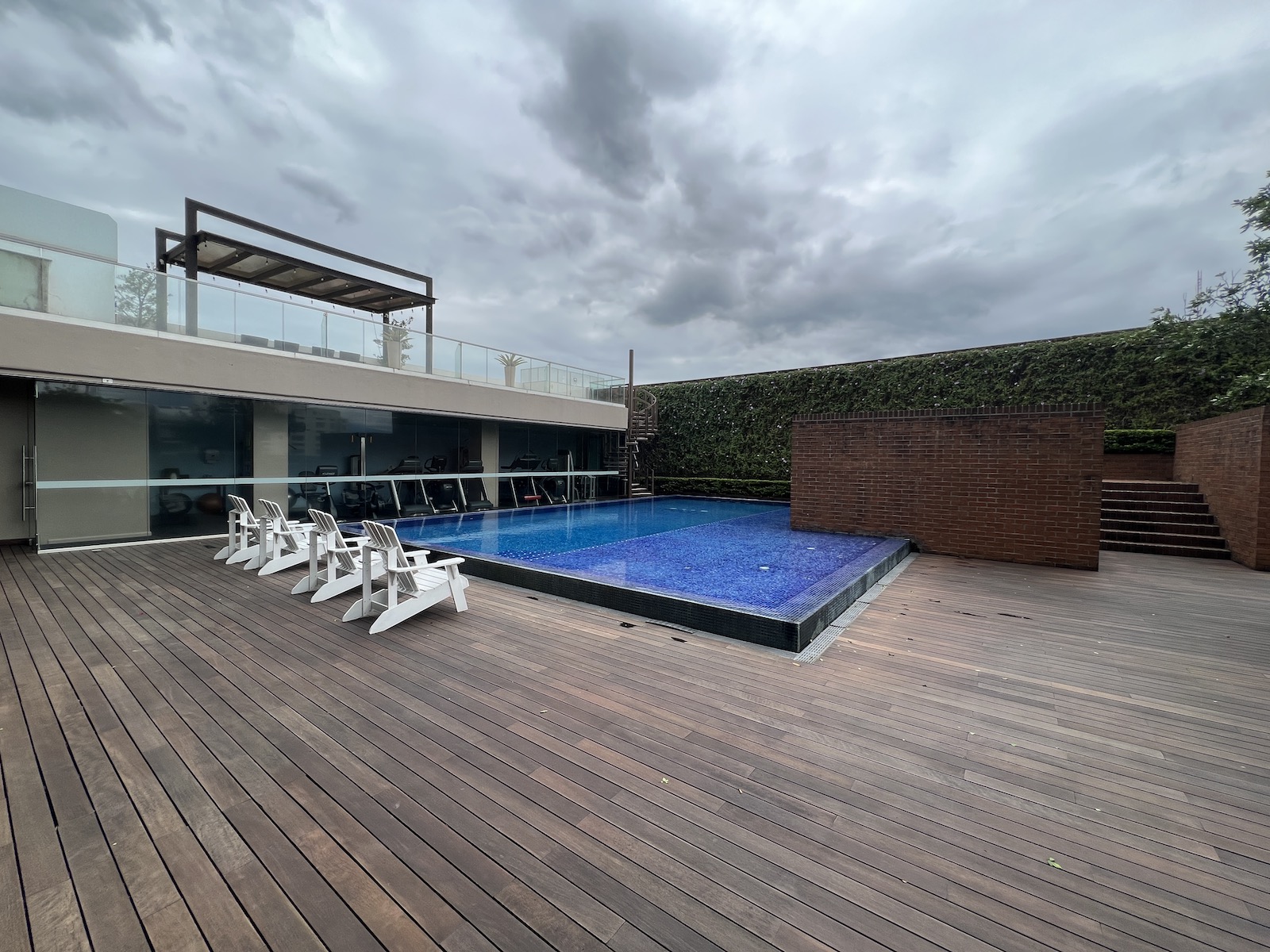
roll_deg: -0.5
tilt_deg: -1.7
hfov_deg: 106.2
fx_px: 477
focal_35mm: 13
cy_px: 476
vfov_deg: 89.9
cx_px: 635
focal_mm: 1.57
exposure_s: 1/1119
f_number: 1.8
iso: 32
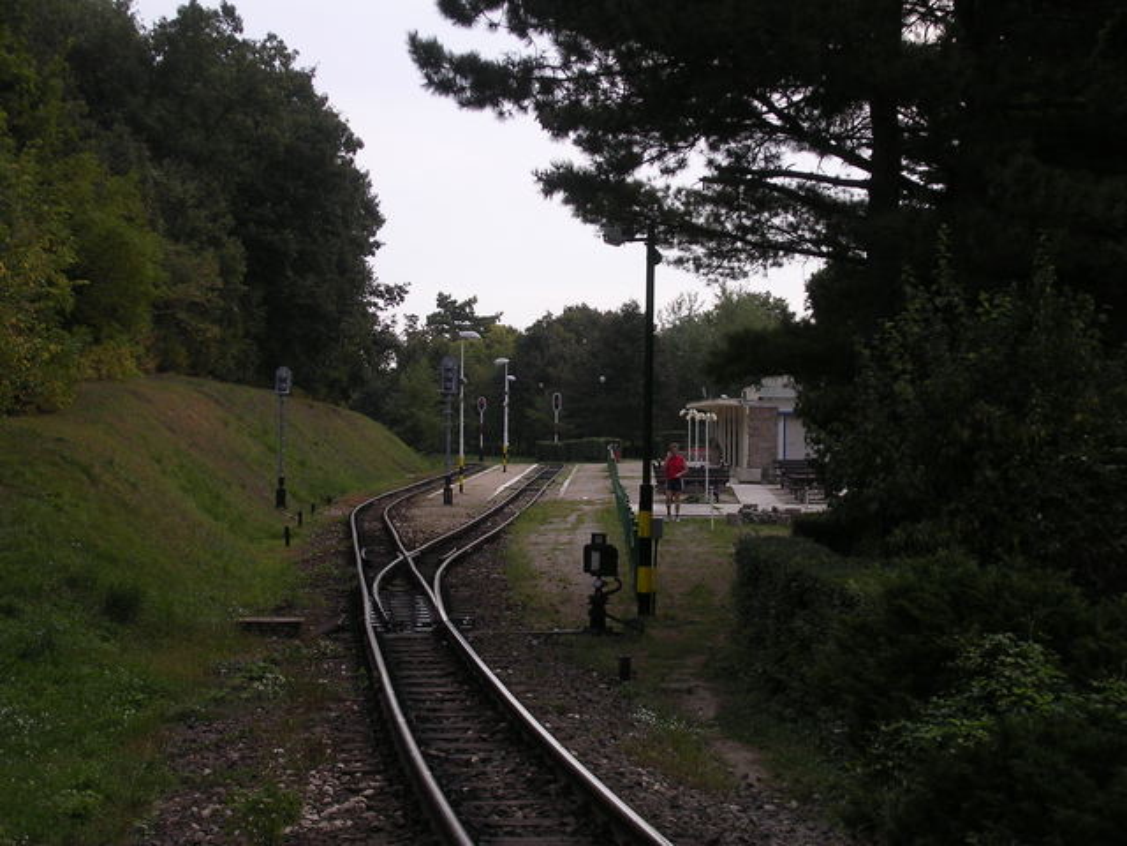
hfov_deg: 25.7
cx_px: 564
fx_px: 2474
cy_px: 423
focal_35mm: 76
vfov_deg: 19.4
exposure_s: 1/346
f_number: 3.9
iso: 100
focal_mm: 11.6
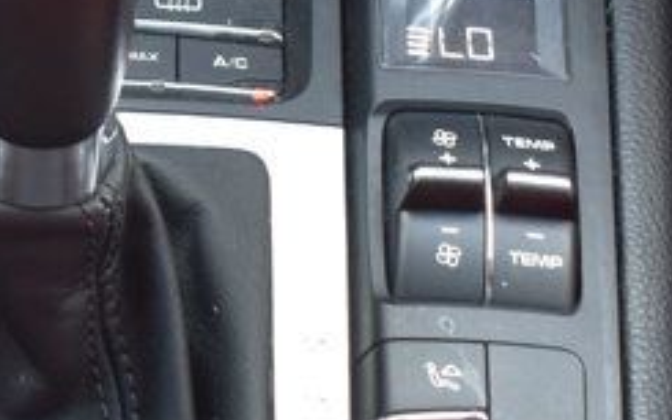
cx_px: 36
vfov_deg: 6.4
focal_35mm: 204
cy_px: 170
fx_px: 3735
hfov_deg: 10.2
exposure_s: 1/15
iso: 450
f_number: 6.3
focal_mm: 32
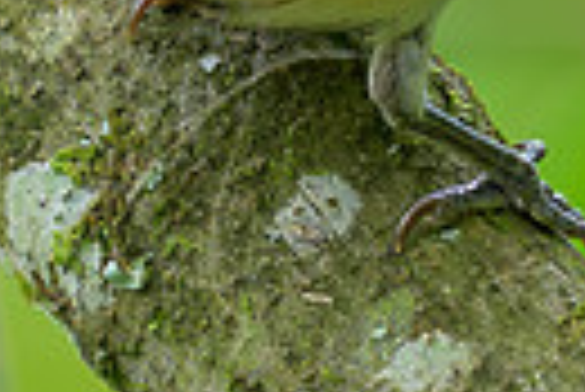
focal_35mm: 4565
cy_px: -62
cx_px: 877
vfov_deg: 0.3
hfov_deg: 0.5
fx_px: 74263
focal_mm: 400
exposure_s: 1/320
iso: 500
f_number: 2.8
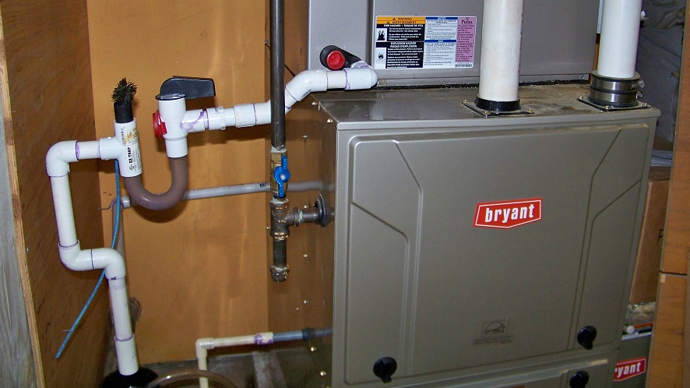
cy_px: 136
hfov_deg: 54.0
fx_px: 677
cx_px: 350
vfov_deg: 31.8
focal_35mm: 37
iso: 200
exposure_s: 1/30
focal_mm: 5.85
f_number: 2.8
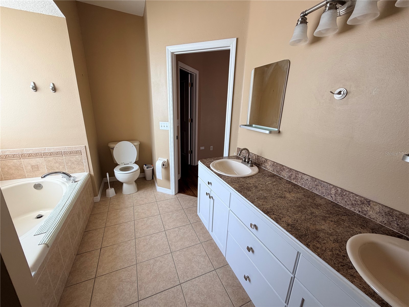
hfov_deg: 102.1
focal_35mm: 14
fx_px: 165
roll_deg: -1.7
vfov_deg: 85.7
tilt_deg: -16.2
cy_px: 154
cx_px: 204
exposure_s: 1/121
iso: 80
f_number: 2.2
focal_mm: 2.22
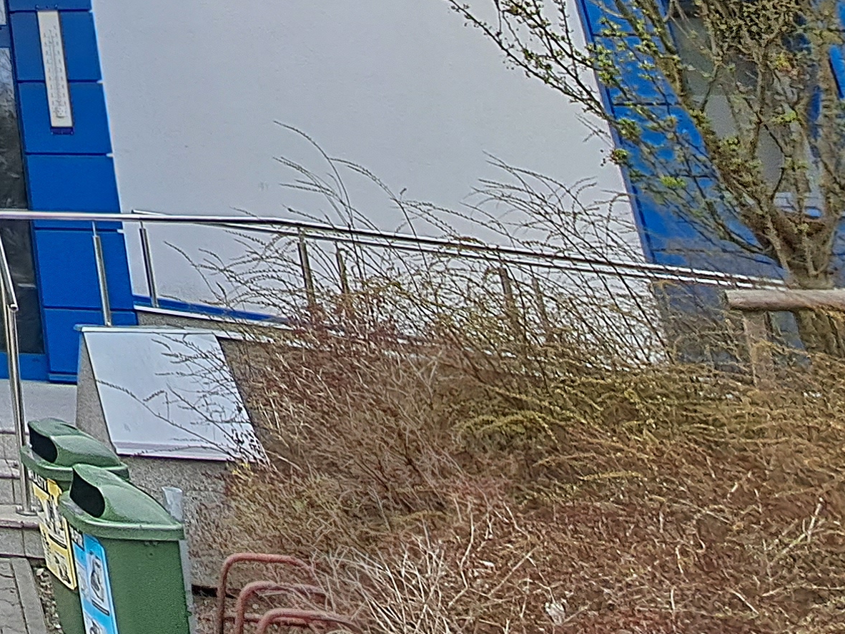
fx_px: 1074
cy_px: -233
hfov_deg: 26.8
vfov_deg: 26.7
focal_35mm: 44
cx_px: -485
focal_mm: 1.74
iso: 50
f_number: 2.2
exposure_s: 1/818
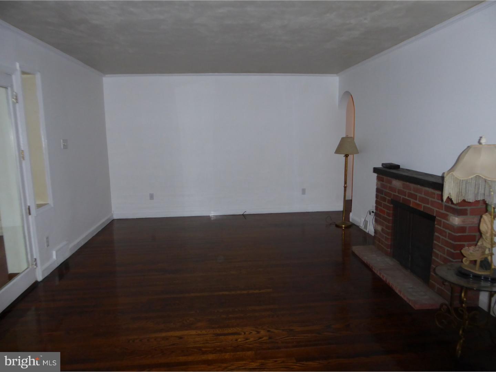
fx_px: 344
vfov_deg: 56.8
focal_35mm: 24
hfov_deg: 71.6
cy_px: 186
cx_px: 248
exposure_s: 1/60
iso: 250
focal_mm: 4.3
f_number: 3.3
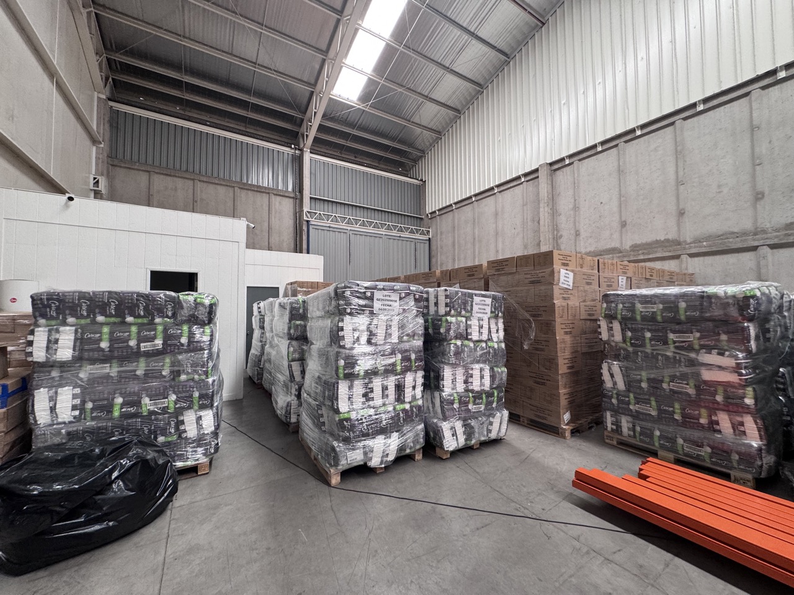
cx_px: 397
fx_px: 321
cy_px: 298
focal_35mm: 14
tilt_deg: +5.2
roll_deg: -2.1
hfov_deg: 102.1
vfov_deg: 85.7
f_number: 2.2
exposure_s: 1/99
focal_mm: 2.22
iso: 160
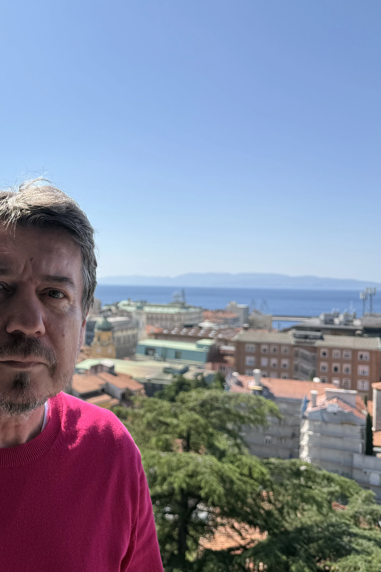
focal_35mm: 34
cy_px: 281
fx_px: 540
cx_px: -3
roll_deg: -0.7
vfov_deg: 55.8
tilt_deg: -0.1
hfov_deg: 35.1
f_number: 1.78
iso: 80
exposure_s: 1/4405
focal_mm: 6.76
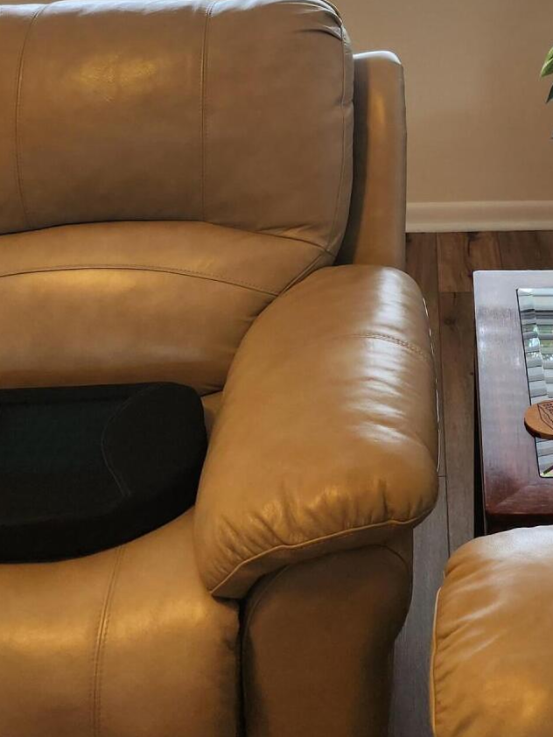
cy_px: -38
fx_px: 1214
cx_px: 428
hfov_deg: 25.3
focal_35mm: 57
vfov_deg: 30.8
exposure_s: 1/120
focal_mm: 5
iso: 160
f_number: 1.8
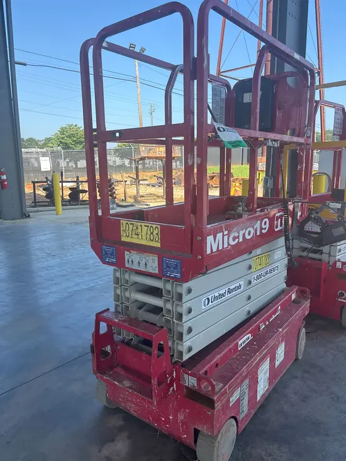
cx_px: 173
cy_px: 230
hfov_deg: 53.1
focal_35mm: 26
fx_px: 346
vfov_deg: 67.3
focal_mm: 5.96
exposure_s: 1/1007
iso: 50
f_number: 1.6
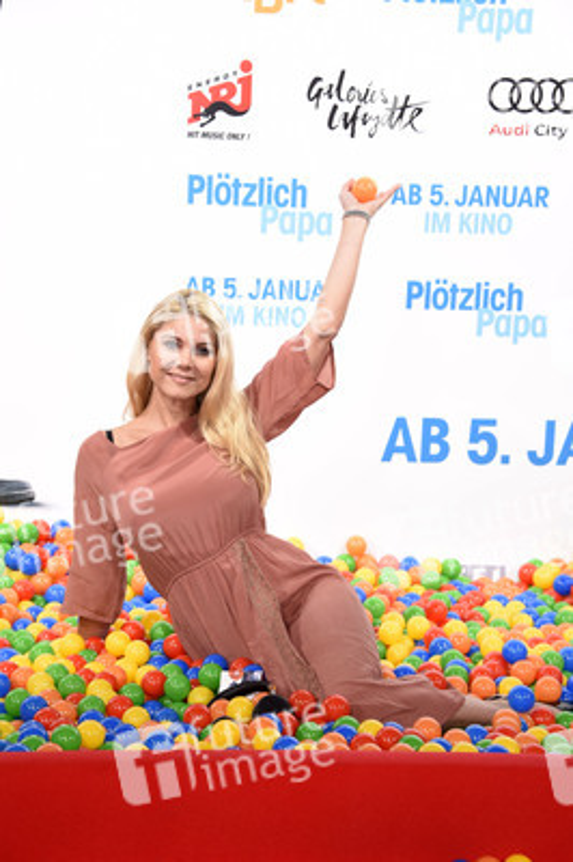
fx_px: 2033
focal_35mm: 85
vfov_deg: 23.9
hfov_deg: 16.0
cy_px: 431
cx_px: 286
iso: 500
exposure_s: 1/200
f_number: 5.6
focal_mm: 85
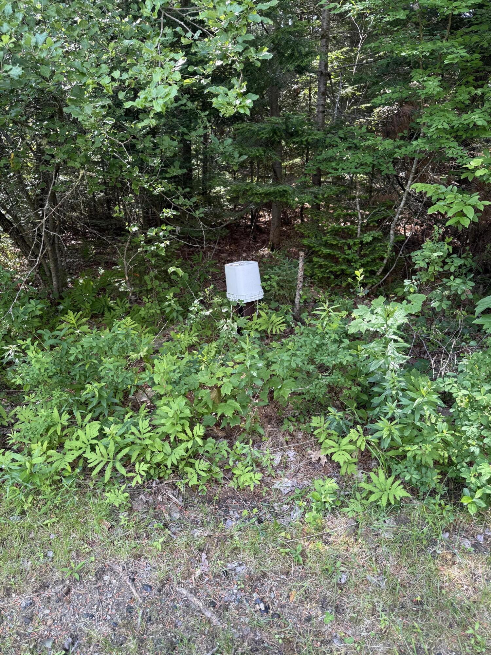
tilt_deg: -21.6
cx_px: 246
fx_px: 454
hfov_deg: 56.8
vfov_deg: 71.6
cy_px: 328
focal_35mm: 24
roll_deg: -0.2
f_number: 1.78
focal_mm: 6.76
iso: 80
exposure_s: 1/121
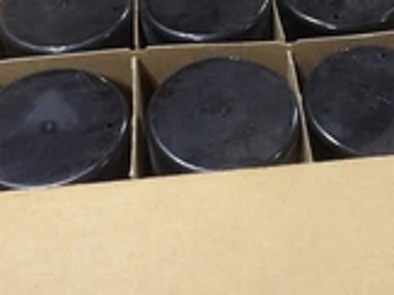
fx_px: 671
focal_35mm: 59
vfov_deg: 24.0
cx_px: 285
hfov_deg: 32.2
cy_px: 19
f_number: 3.2
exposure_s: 1/33
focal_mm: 4.3
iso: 168
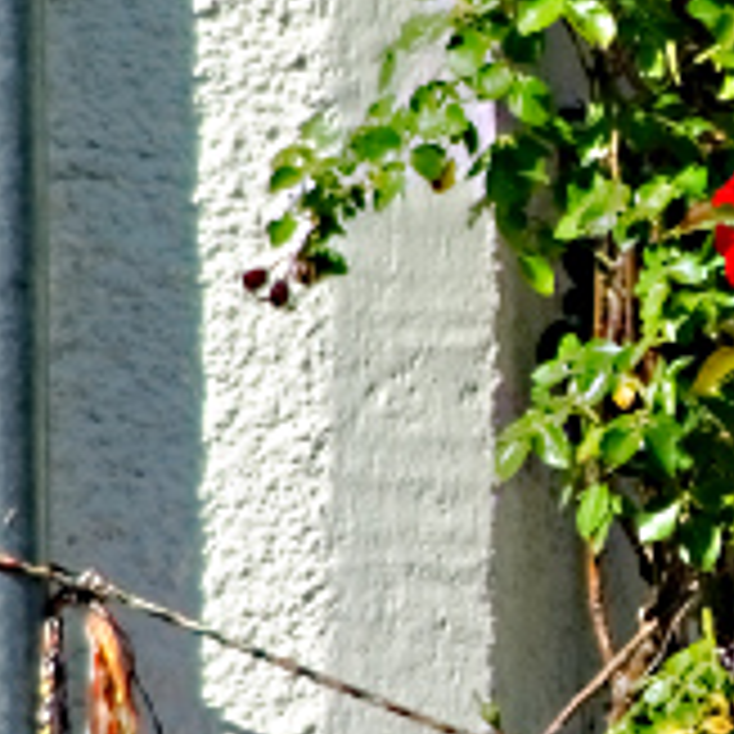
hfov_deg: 1.3
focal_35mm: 1315
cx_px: 910
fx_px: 31546
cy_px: 536
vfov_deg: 1.3
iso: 200
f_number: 9
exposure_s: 1/640
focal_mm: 210
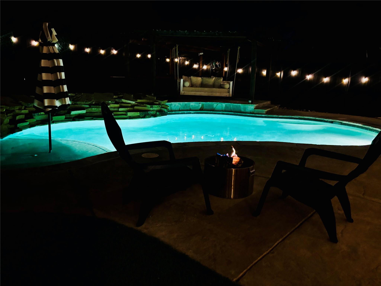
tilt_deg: -11.7
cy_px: 143
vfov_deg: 53.1
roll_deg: -1.4
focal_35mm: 26
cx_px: 190
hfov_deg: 67.3
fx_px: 286
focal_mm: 5.96
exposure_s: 1/30
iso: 500
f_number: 1.6
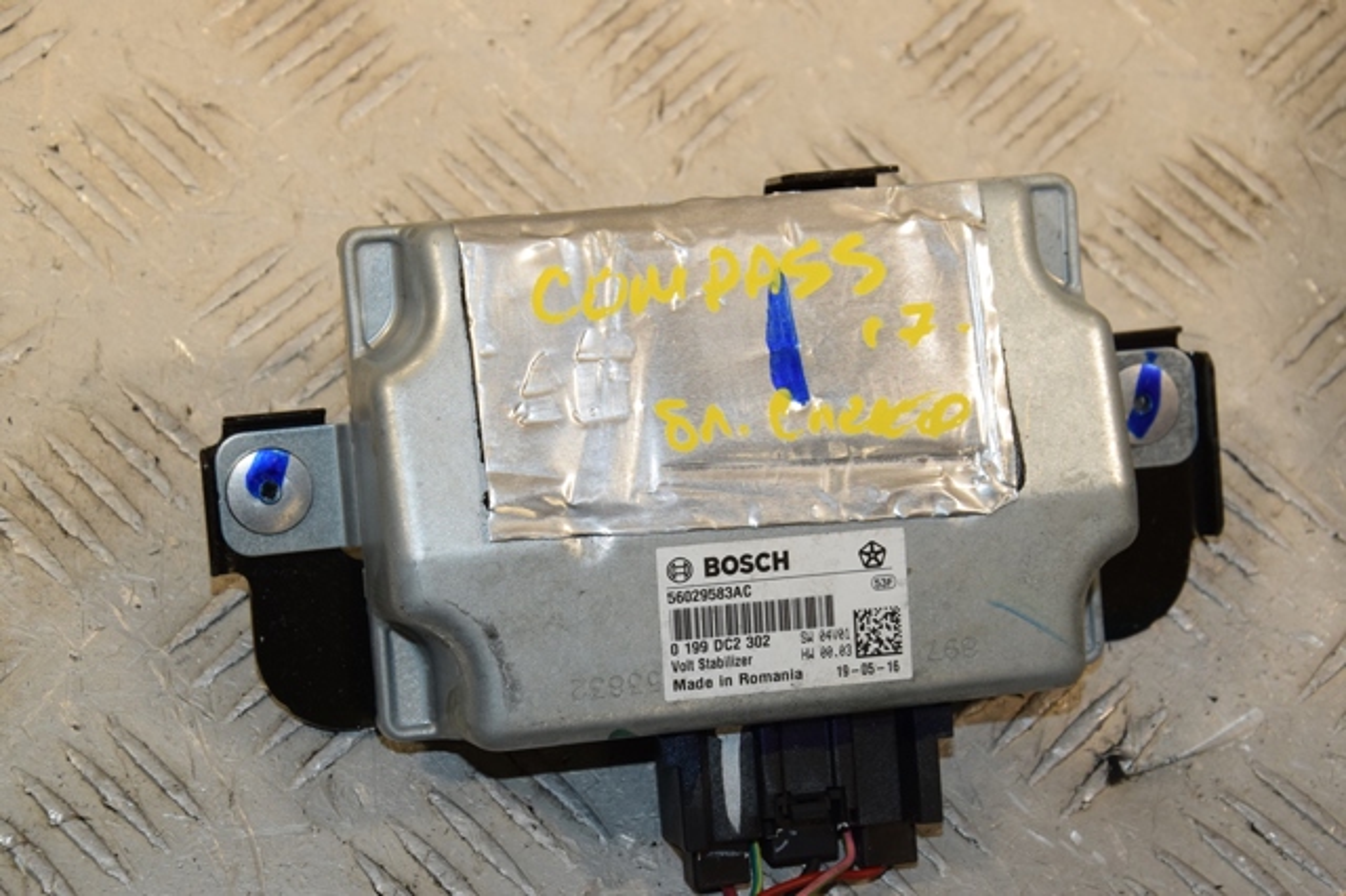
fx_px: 3699
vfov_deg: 13.8
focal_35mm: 99
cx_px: 673
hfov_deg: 20.6
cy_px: 448
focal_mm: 66
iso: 800
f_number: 9
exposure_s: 1/200
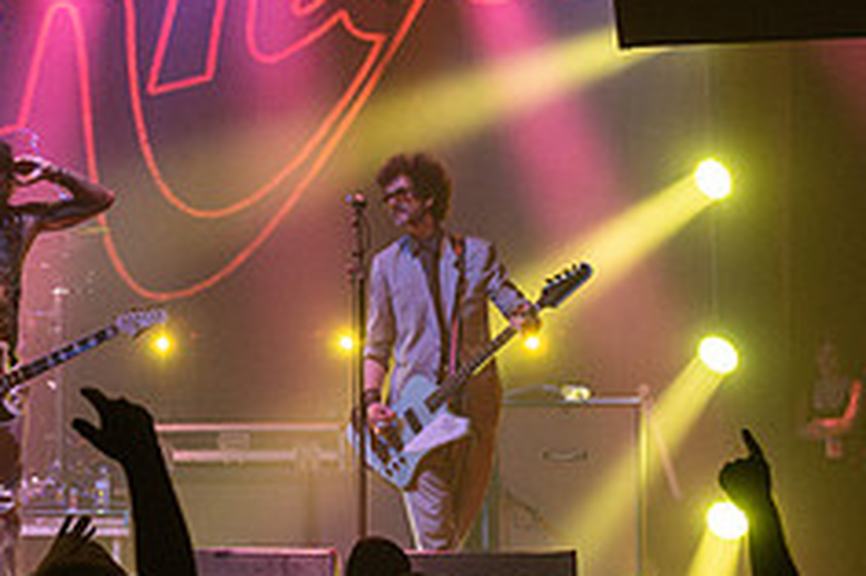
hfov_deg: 13.4
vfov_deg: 9.0
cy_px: -91
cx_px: -89
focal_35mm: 150
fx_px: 3606
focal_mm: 48
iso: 2000
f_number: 3.5
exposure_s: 1/400
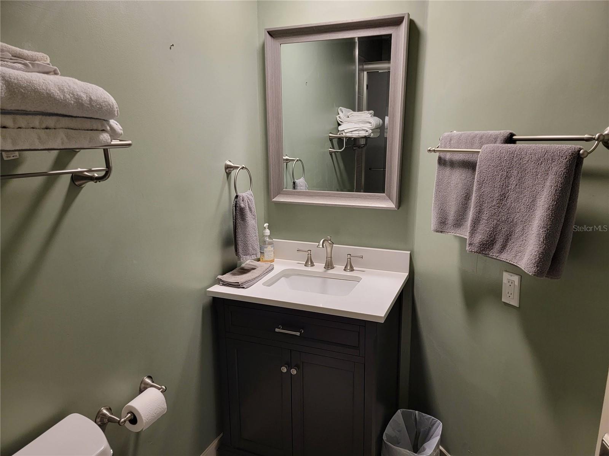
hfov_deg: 71.6
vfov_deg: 56.8
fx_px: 422
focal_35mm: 24
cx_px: 304
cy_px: 228
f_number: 1.8
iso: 160
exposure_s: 1/40
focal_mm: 6.7
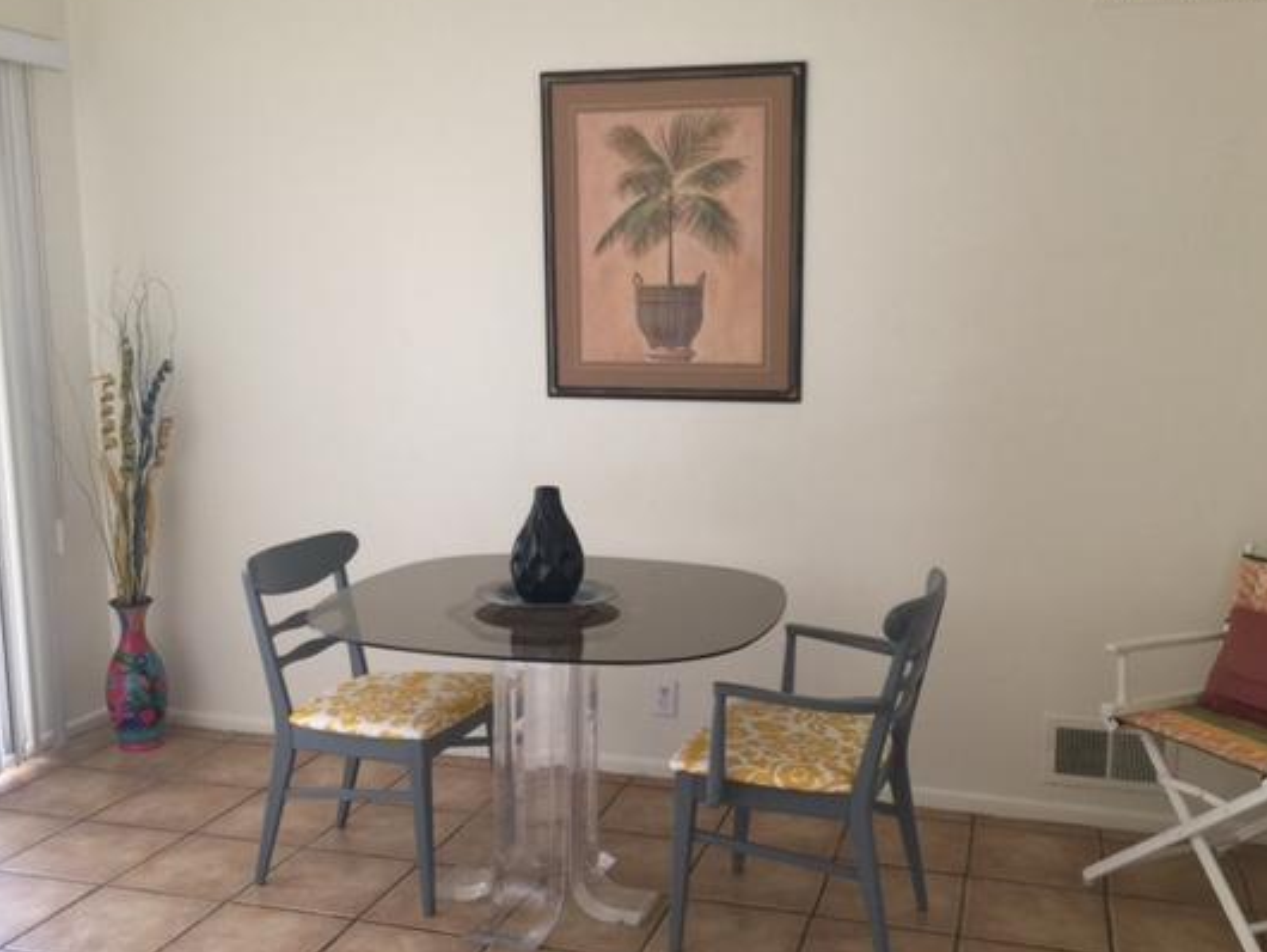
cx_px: 681
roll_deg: -0.9
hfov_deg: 52.6
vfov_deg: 40.7
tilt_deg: -10.3
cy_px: 538
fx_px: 1282
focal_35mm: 35
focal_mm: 4.15
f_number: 2.2
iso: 32
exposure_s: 1/15
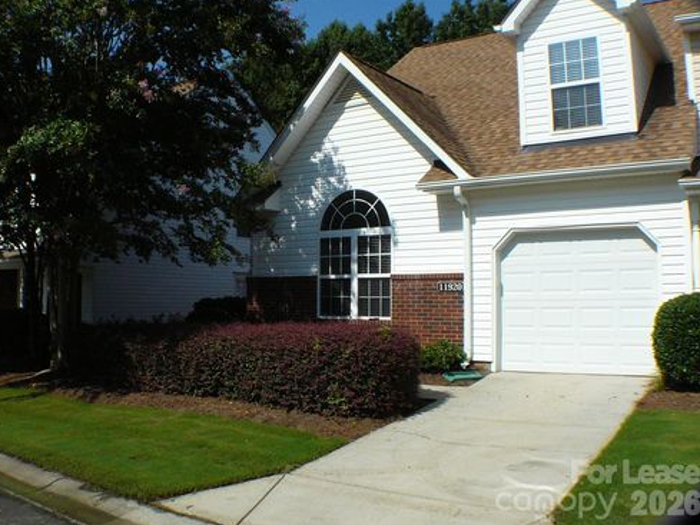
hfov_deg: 41.2
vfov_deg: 31.5
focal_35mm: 46
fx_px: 930
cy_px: 260
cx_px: 348
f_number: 5.6
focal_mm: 6.7
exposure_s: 1/1300
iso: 200
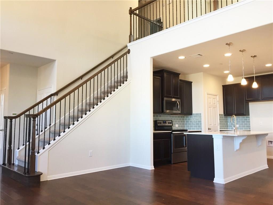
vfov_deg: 48.2
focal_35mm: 29
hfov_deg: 61.7
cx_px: 136
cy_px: 102
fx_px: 229
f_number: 2.2
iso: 40
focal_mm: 4.15
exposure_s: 1/30
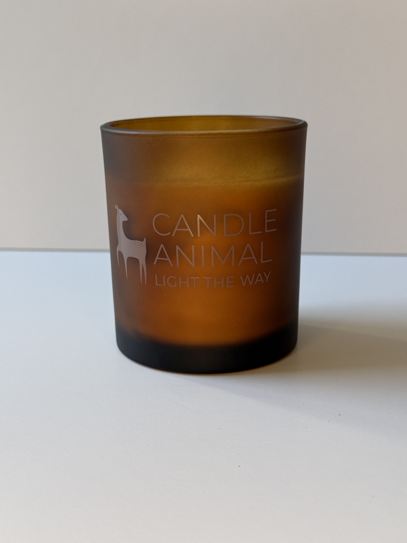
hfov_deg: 30.3
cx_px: 204
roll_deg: +1.0
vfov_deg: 39.7
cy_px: 272
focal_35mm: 48
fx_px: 752
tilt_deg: -14.9
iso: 64
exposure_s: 1/300
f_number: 1.78
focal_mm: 6.76
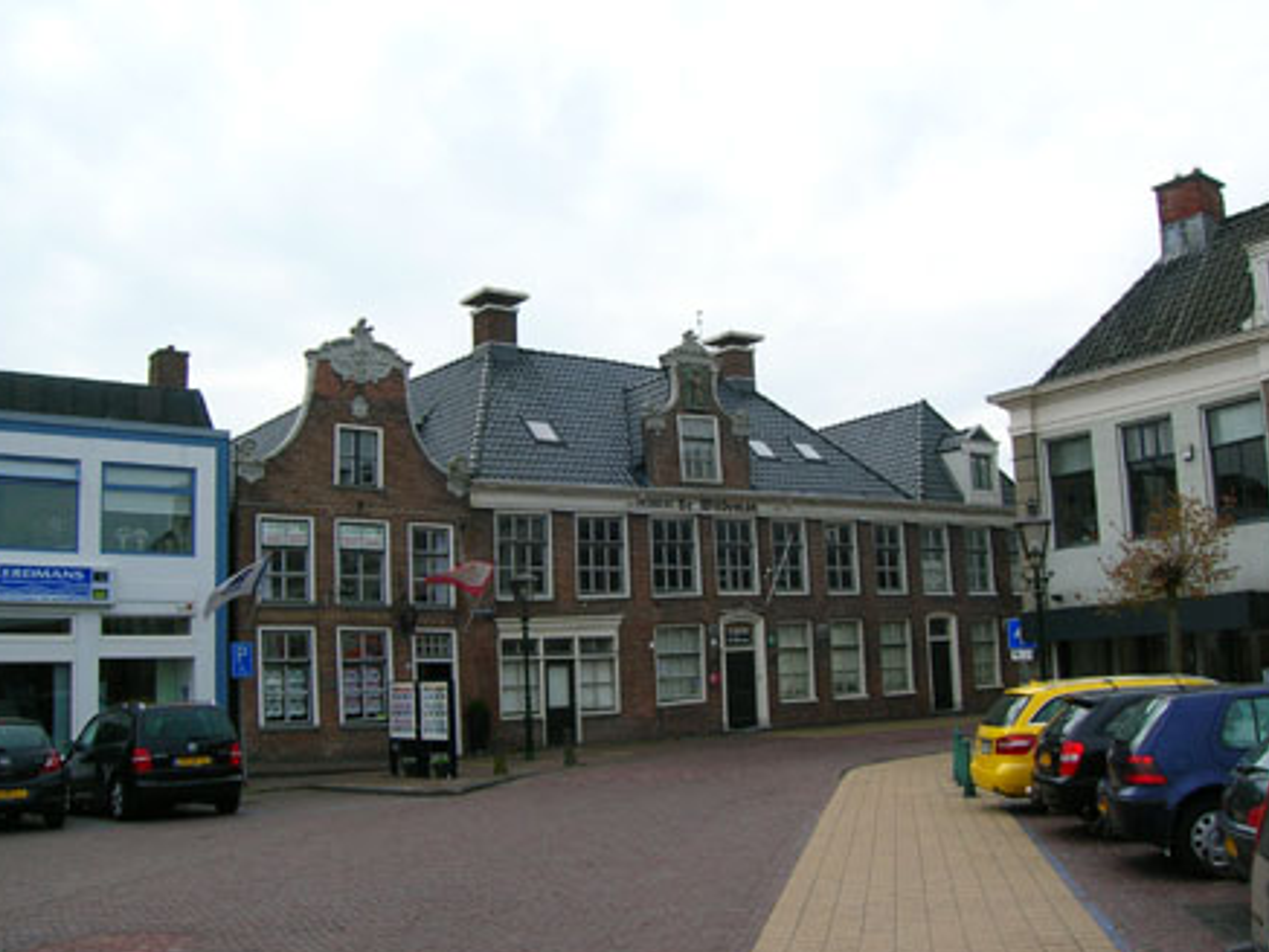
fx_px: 1283
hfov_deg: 52.6
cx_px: 636
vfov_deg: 40.7
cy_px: 486
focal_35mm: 35
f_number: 4.9
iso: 50
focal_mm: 5.7
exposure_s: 1/382
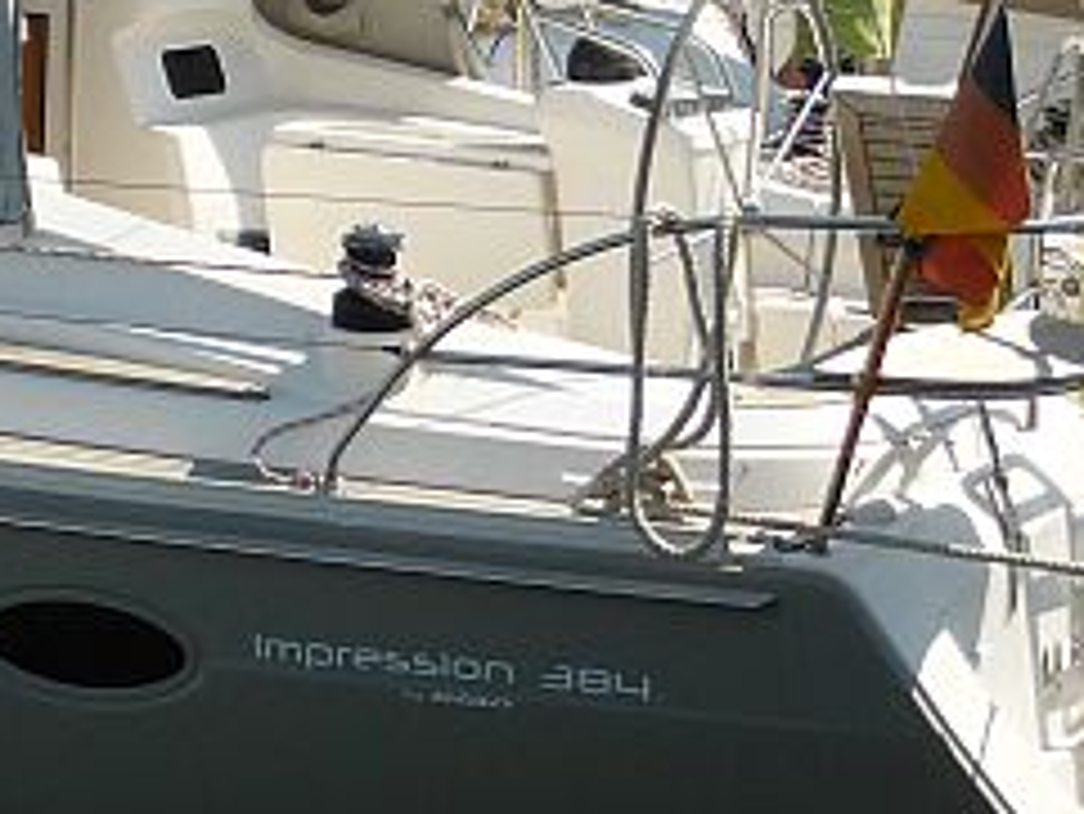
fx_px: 3227
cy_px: 112
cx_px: -265
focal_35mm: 103
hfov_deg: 18.0
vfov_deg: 14.3
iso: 100
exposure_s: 1/1300
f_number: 3.6
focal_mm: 5.4
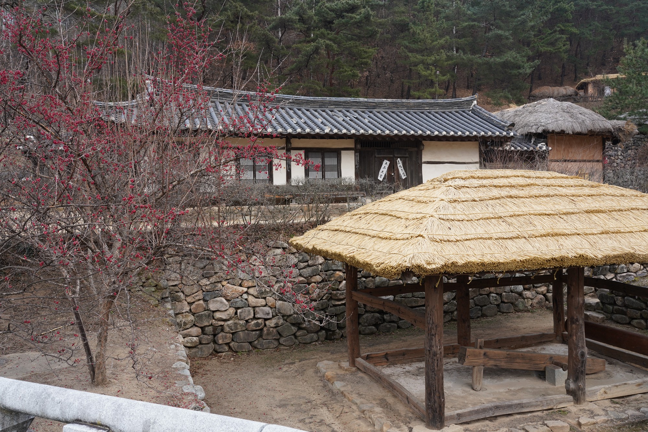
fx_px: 540
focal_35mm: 30
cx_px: 324
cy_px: 216
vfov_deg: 43.6
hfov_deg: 61.9
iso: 400
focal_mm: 30
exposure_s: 1/100
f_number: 9
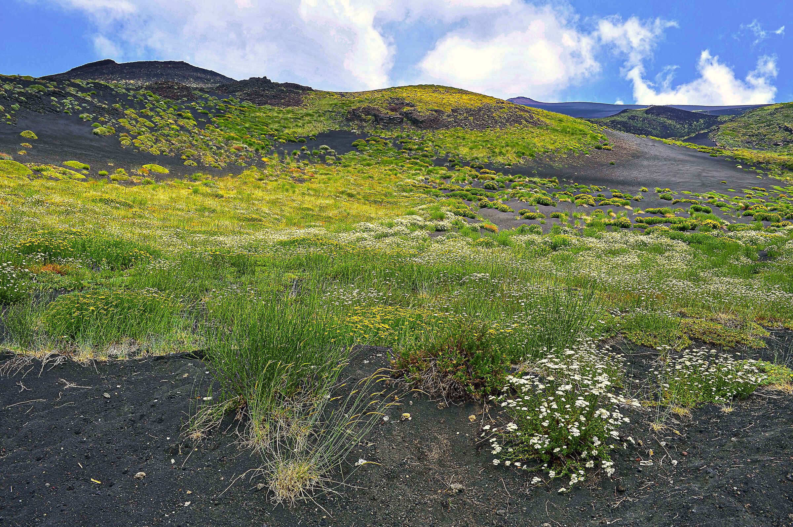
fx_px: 770
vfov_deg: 37.8
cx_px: 396
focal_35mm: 35
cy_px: 264
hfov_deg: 54.5
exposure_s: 1/125
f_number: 11
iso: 200
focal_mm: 35
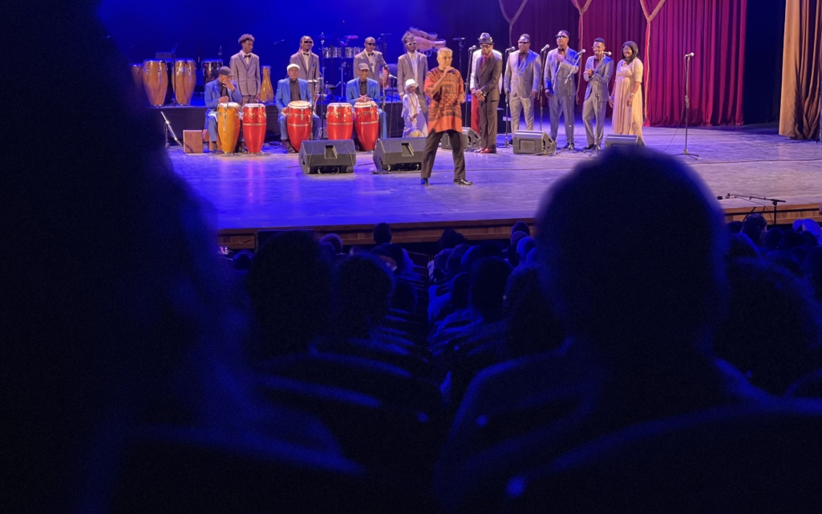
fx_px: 1837
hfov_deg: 25.2
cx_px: 411
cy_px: 228
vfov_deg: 15.9
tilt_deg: -7.0
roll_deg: +0.4
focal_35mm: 82
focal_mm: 9
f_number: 2.8
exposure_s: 1/38
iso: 400
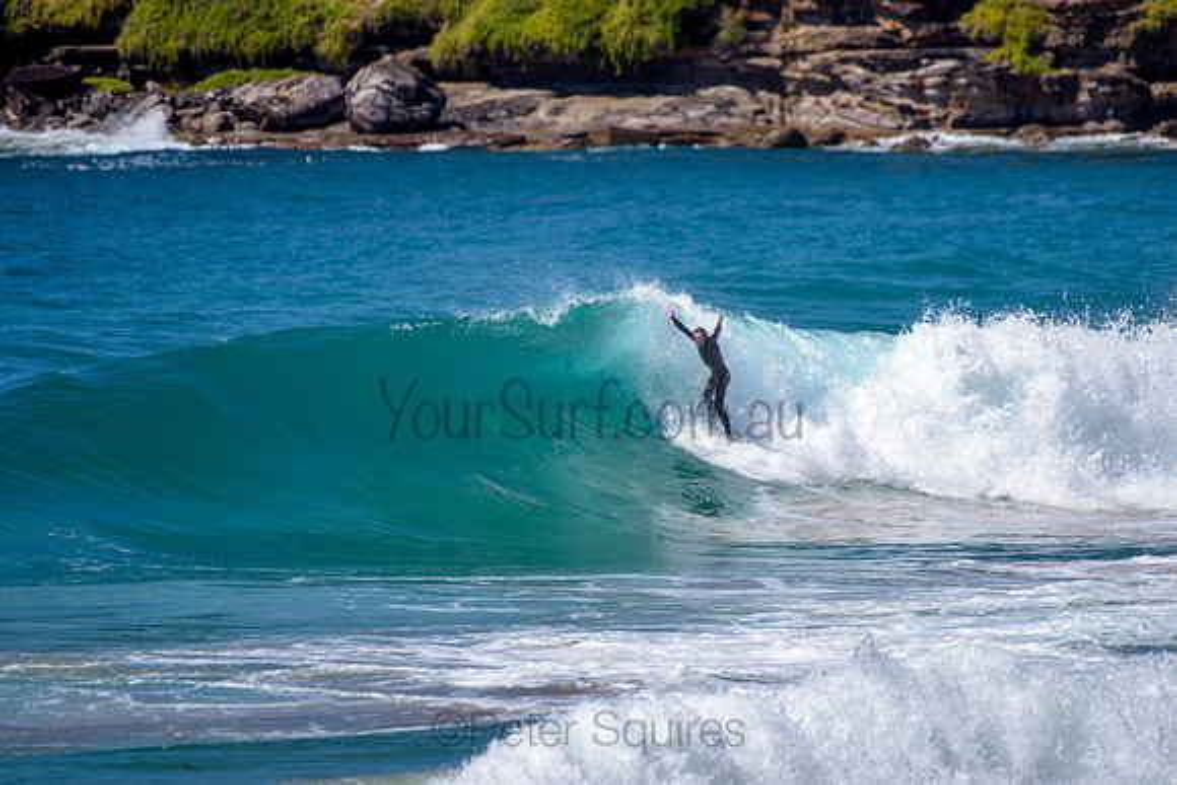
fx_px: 20039
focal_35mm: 613
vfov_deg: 2.2
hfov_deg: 3.4
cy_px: 351
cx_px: 614
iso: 100
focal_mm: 500
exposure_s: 1/2000
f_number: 5.6
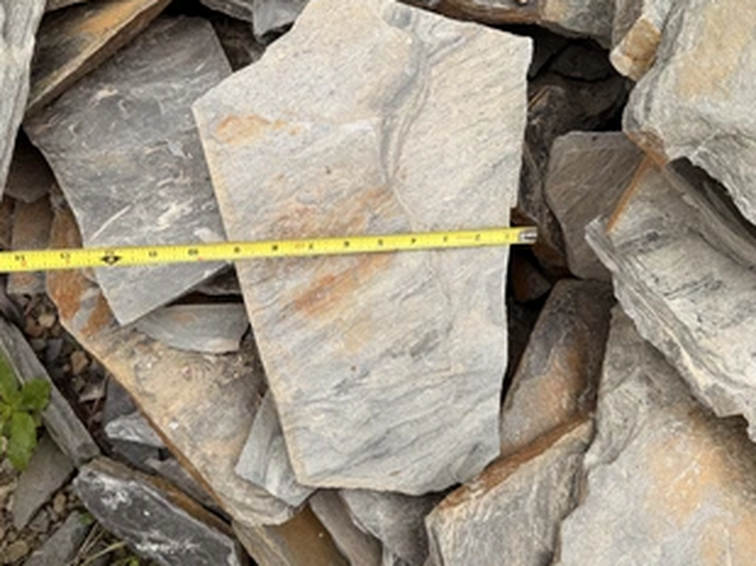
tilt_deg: -73.1
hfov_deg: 58.3
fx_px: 677
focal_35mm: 31
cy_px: 256
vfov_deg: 45.3
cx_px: 354
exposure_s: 1/1618
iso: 80
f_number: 1.78
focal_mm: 6.76
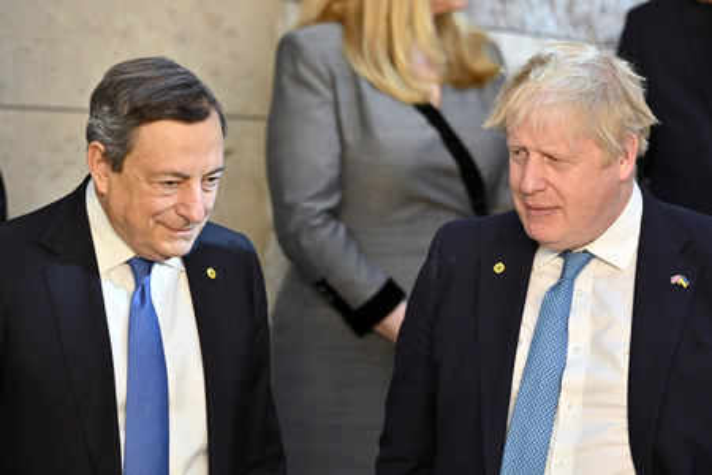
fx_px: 3955
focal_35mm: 200
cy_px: 238
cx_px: 356
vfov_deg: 6.9
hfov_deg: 10.3
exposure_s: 1/400
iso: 400
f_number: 2.8
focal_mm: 200
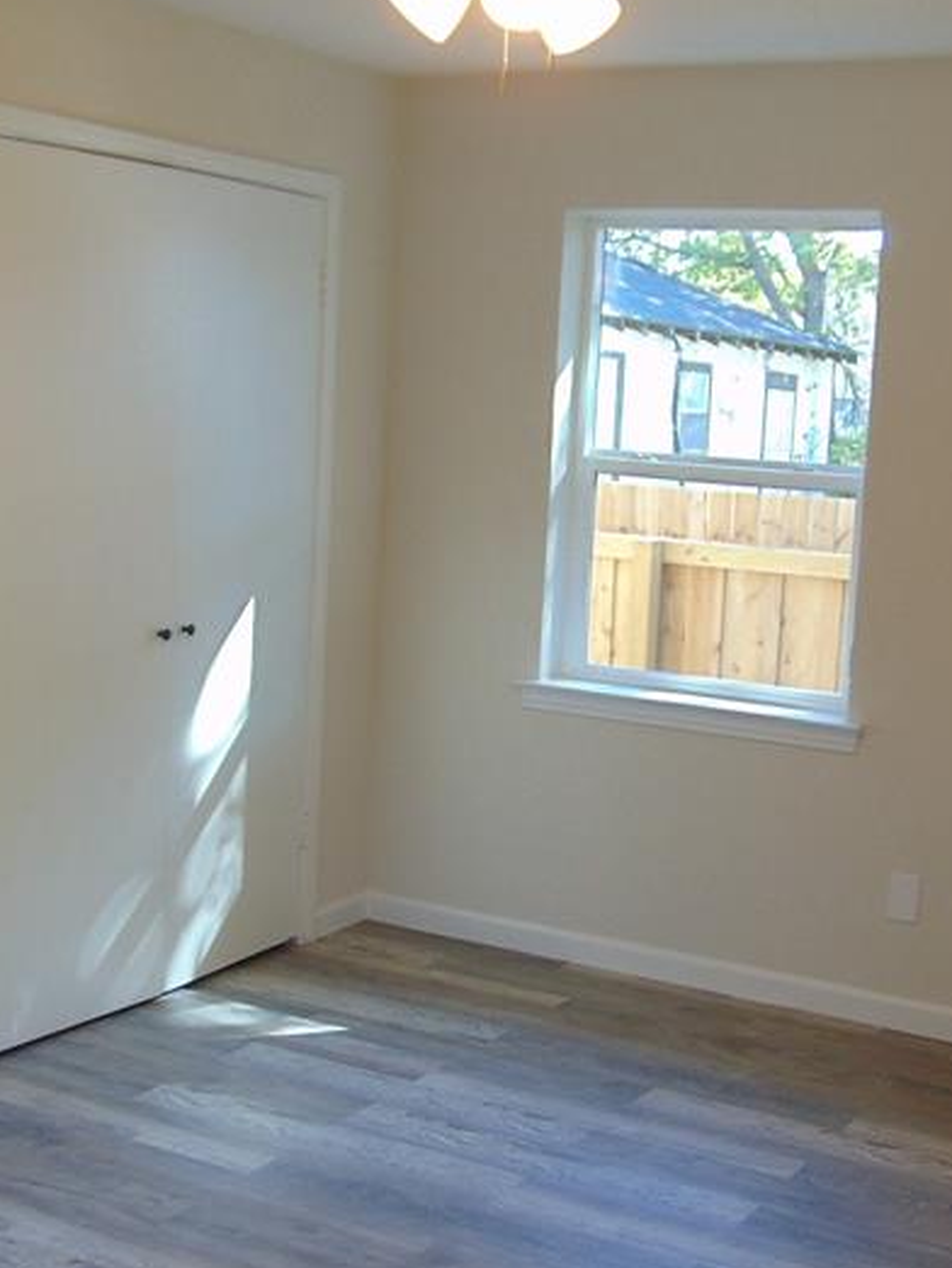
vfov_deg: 38.9
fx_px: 1795
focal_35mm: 49
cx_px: 561
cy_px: 661
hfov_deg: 29.6
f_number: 3
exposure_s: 1/30
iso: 100
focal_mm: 4.5
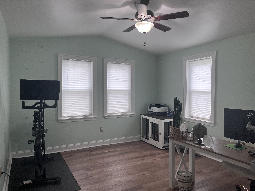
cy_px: 96
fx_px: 192
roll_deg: -0.2
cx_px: 128
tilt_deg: -1.2
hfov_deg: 67.3
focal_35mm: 26
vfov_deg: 53.1
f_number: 1.6
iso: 125
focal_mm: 5.1
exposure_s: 1/120
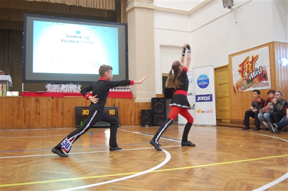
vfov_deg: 39.9
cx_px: 144
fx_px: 264
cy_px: 96
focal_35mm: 33
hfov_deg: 57.3
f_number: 3.8
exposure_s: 1/30
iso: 500
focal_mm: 22
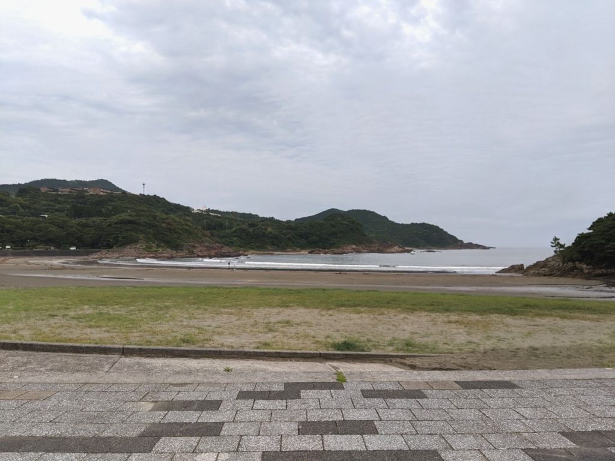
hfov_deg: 65.3
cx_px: 308
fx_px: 480
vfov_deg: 51.4
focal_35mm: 27
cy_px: 230
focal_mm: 4.44
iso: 50
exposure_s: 1/242
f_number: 1.8
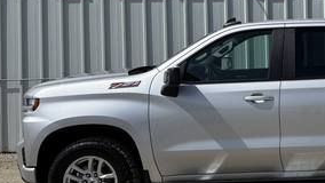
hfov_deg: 32.9
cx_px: 315
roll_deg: +1.5
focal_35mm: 59
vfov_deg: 20.3
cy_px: 50
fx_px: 509
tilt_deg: +0.2
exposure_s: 1/6711
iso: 80
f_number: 1.78
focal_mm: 6.76
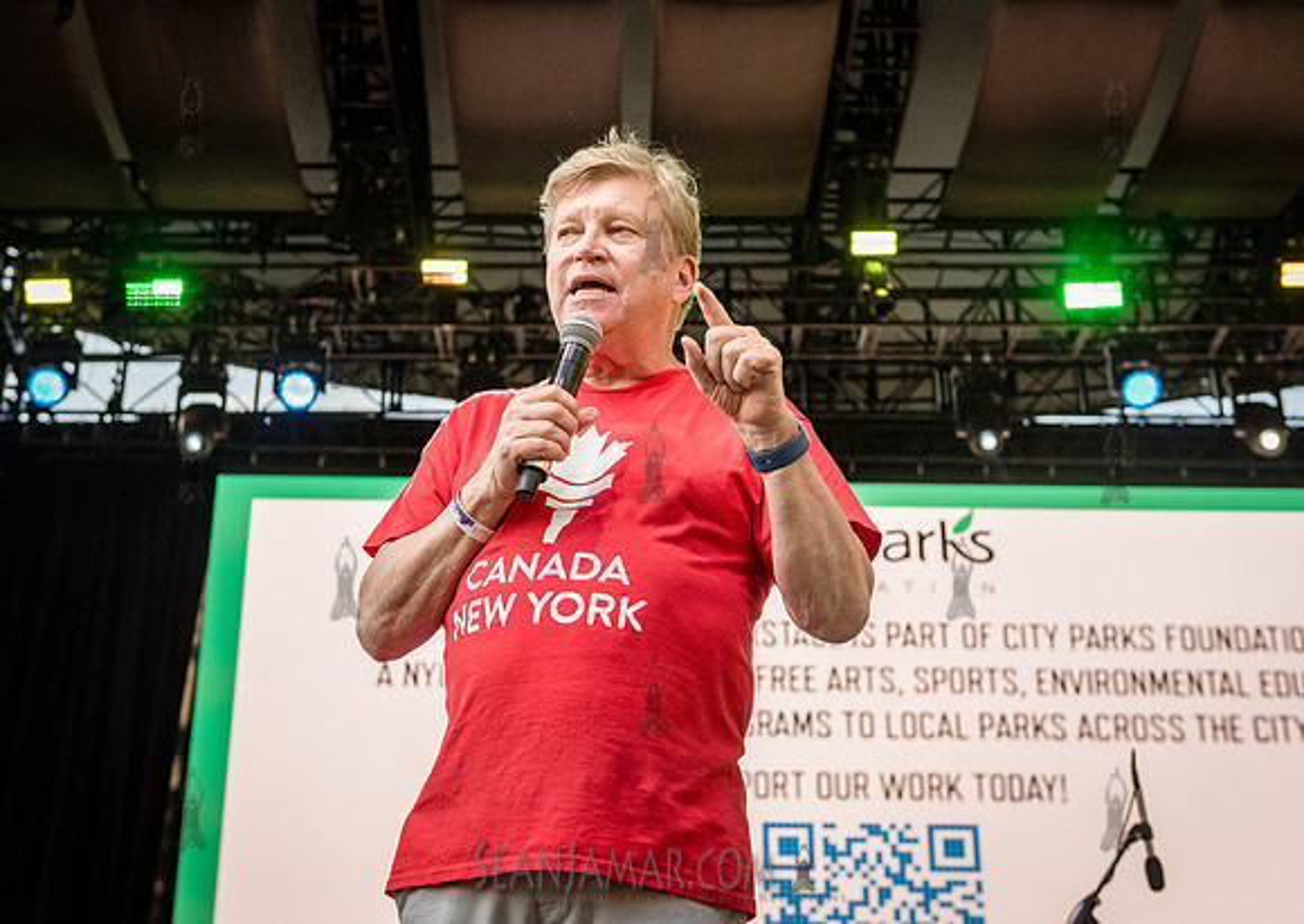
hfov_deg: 34.6
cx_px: 606
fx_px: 2095
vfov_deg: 24.9
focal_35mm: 57
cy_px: 411
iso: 2000
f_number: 4
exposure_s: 1/2500
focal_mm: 48
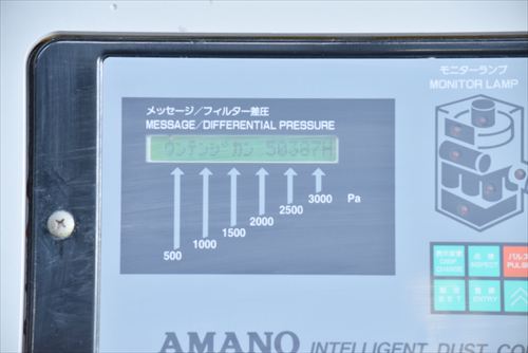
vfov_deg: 11.4
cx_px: 264
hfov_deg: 17.1
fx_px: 1761
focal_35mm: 120
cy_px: 176
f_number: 6.3
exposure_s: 1/100
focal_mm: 80
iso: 1250
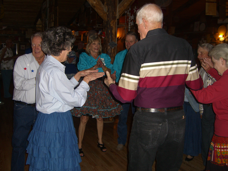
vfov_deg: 37.7
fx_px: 250
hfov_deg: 49.0
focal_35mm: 38
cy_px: 86
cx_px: 114
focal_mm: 7.9
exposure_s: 1/60
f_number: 2.8
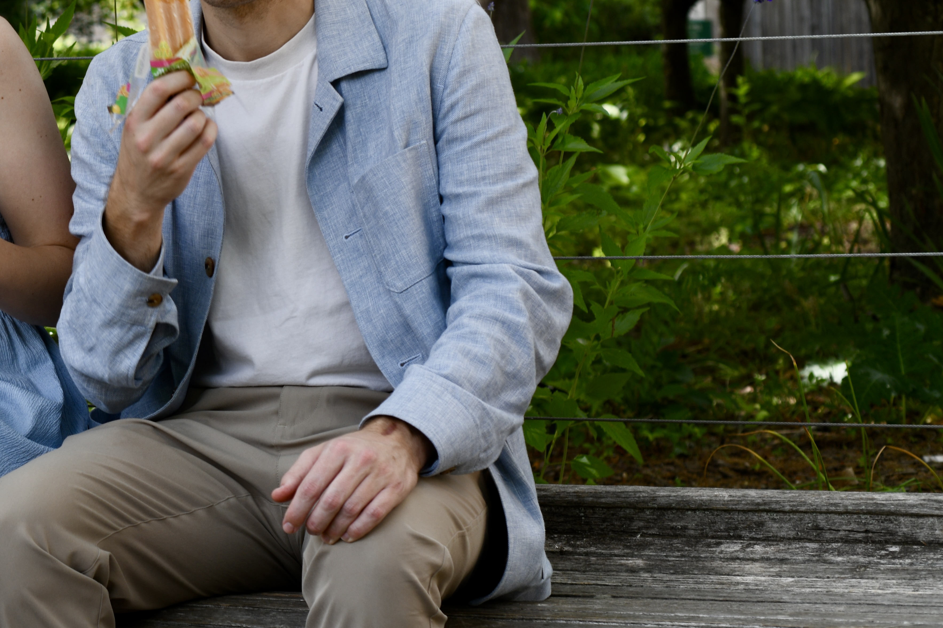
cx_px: -141
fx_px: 3065
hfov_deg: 16.8
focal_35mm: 117
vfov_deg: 11.7
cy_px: 167
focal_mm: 50
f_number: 5
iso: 100
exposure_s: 1/100
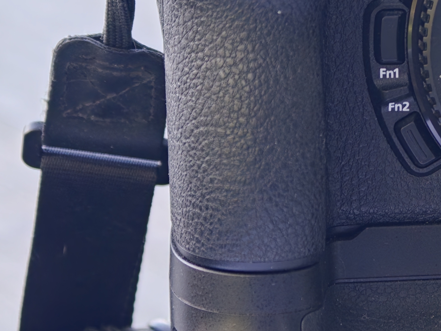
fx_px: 2802
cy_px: 126
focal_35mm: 220
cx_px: 537
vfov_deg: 6.8
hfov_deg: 8.9
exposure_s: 1/97
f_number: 5
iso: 400
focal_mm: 20.1
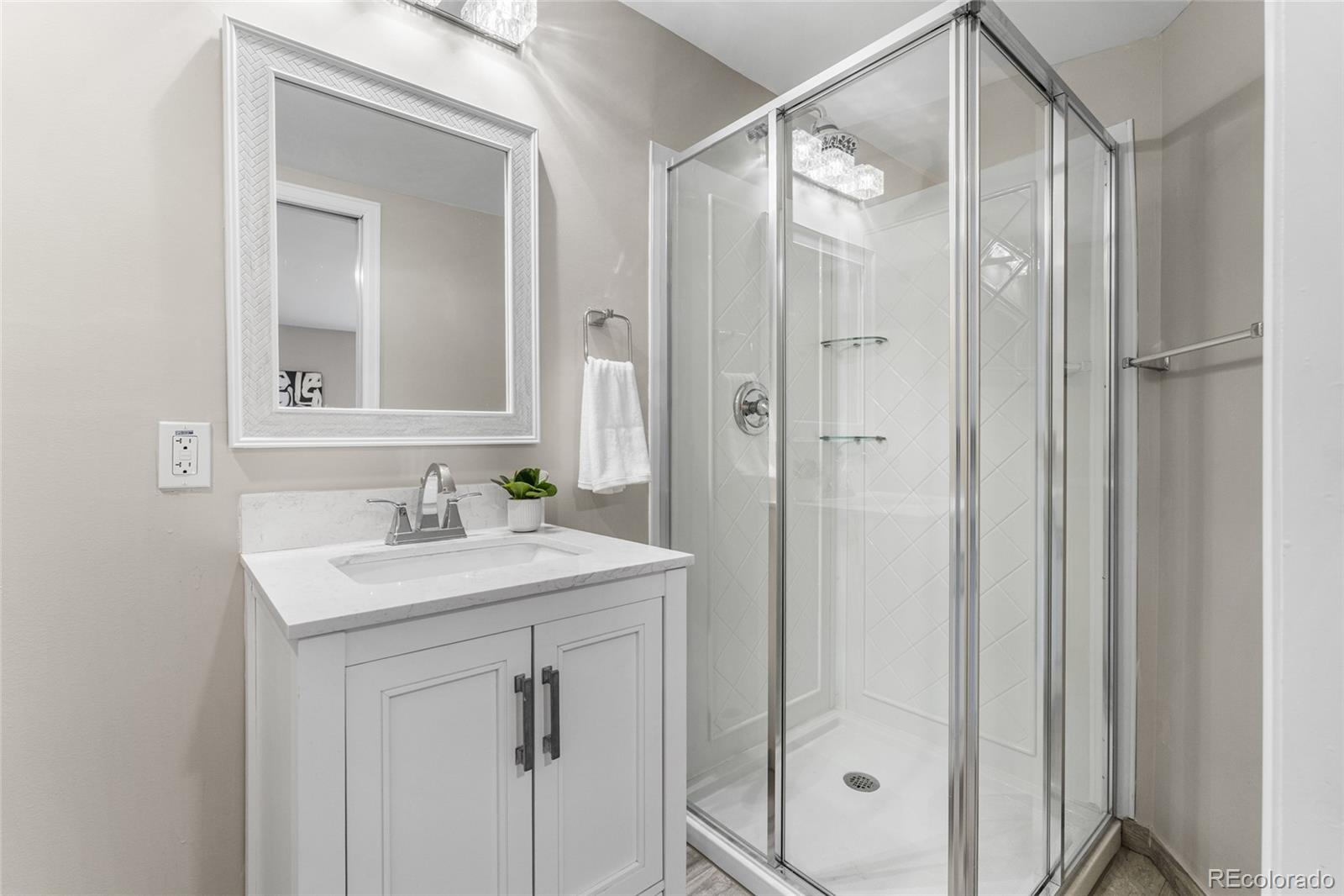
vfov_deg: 73.7
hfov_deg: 96.7
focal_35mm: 16
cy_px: 448
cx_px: 672
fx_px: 597
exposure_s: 1/13
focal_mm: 16
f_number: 8
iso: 500
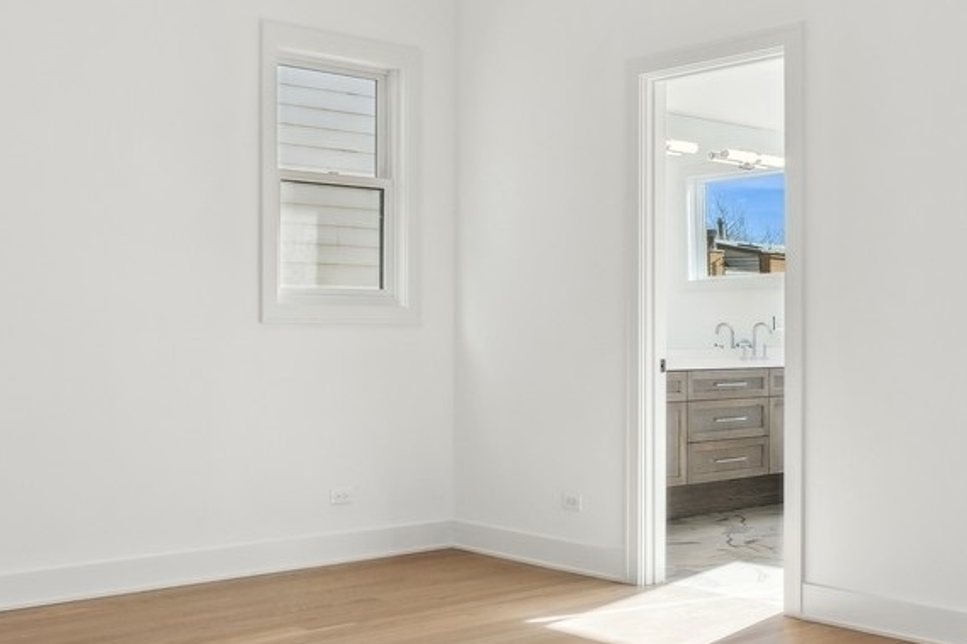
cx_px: 512
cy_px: 335
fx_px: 1208
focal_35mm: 45
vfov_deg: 29.8
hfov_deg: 43.6
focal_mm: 16
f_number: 8
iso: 320
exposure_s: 1/100
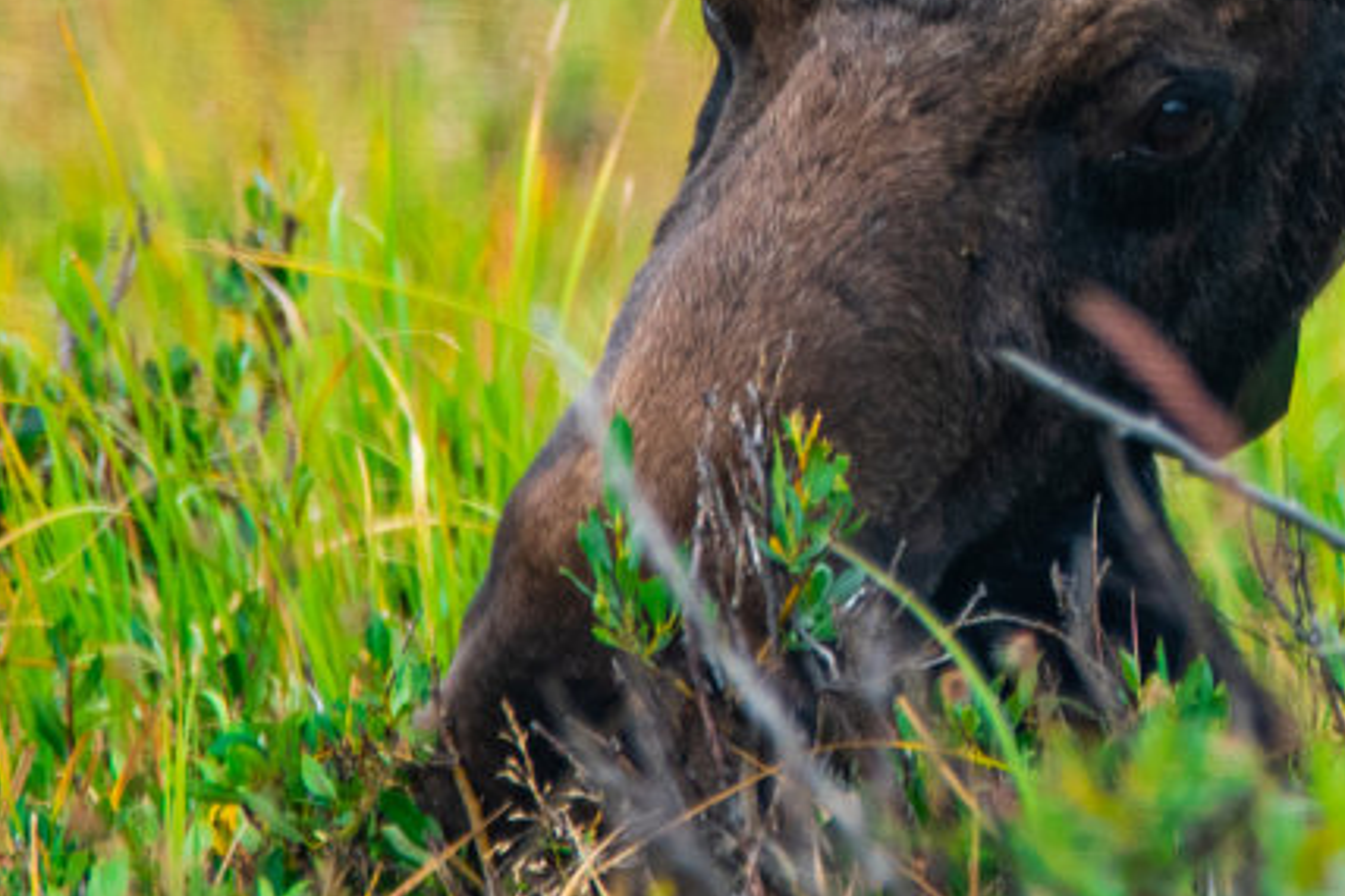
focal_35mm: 2094
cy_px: -401
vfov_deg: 0.7
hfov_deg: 1.0
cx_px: 1543
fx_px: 78200
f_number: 7.1
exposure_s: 1/200
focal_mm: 460
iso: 400
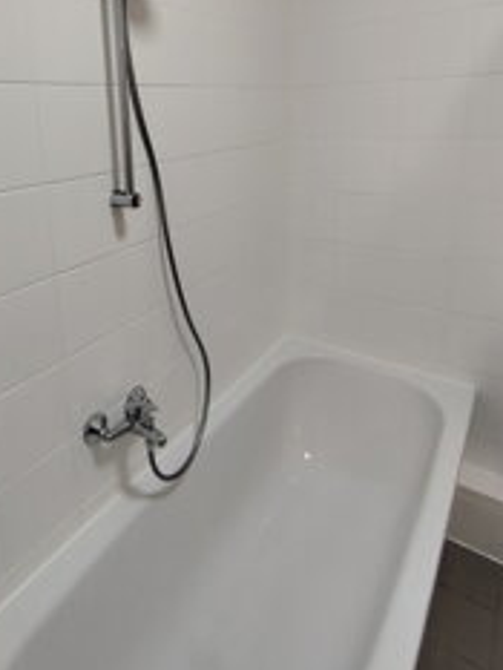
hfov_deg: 55.2
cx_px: 154
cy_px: 216
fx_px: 465
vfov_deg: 69.2
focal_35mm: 24
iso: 100
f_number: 2.2
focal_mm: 1.65
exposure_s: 1/50
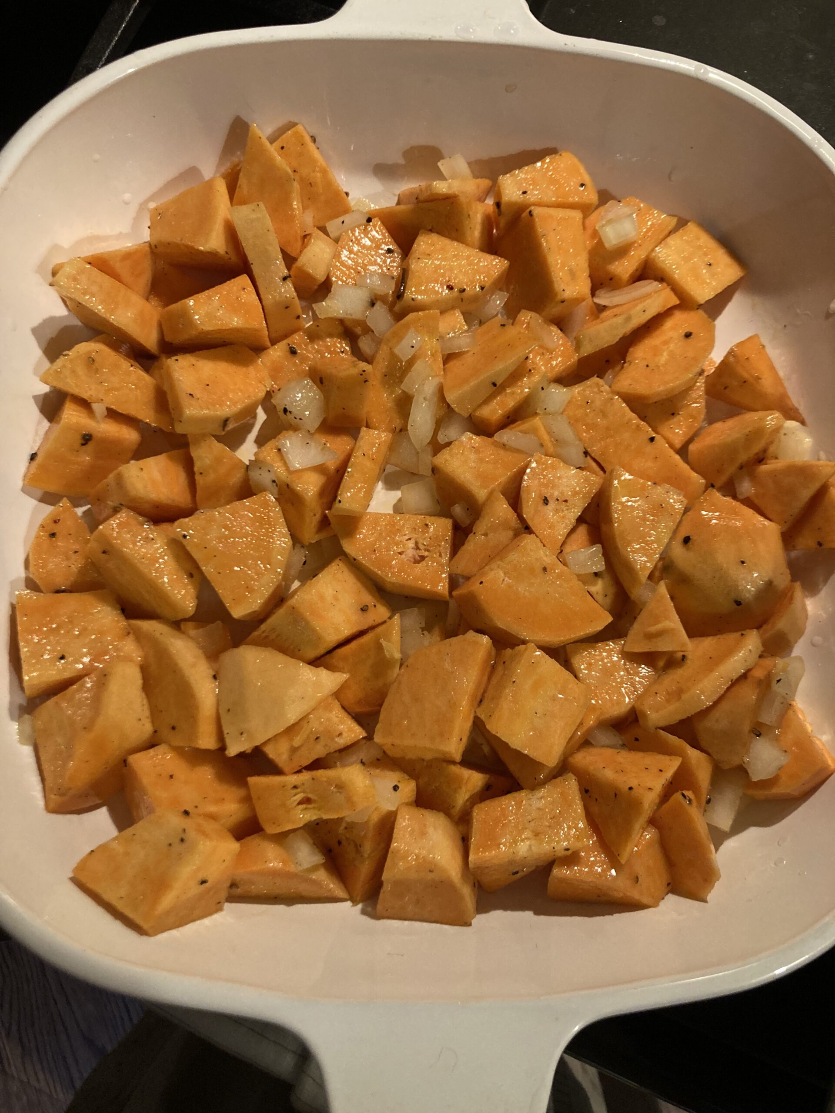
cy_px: 556
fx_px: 901
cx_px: 418
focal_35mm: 28
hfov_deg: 49.7
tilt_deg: -76.0
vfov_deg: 63.4
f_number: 1.8
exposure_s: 1/60
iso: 250
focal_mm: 3.99
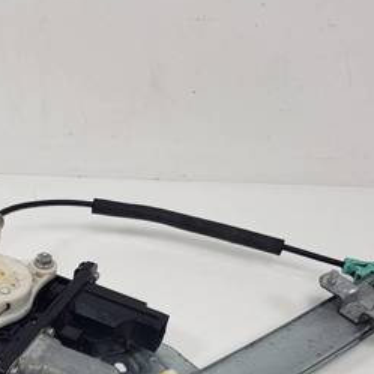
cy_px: 351
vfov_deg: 27.8
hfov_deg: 28.3
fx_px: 721
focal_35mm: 59
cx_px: 63
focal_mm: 4.2
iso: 40
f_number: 1.7
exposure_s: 1/390
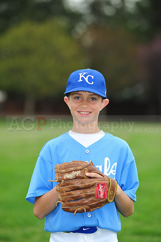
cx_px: 80
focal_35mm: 200
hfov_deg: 6.9
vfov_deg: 10.3
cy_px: 121
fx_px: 1343
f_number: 5
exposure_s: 1/640
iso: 400
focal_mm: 200
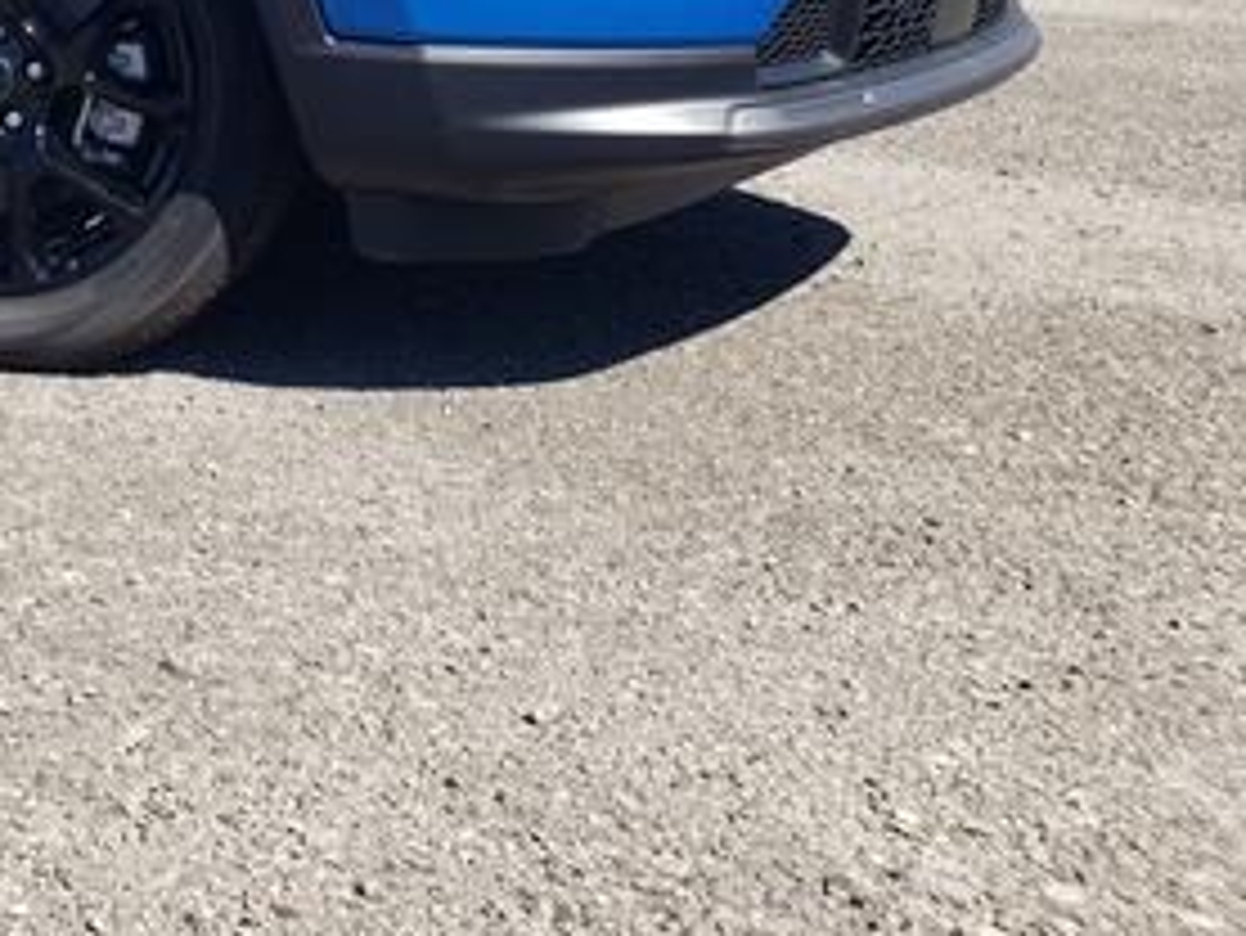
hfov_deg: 29.2
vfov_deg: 22.9
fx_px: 2161
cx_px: -108
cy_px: -117
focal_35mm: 60
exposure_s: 1/823
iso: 50
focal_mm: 4.3
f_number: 2.4
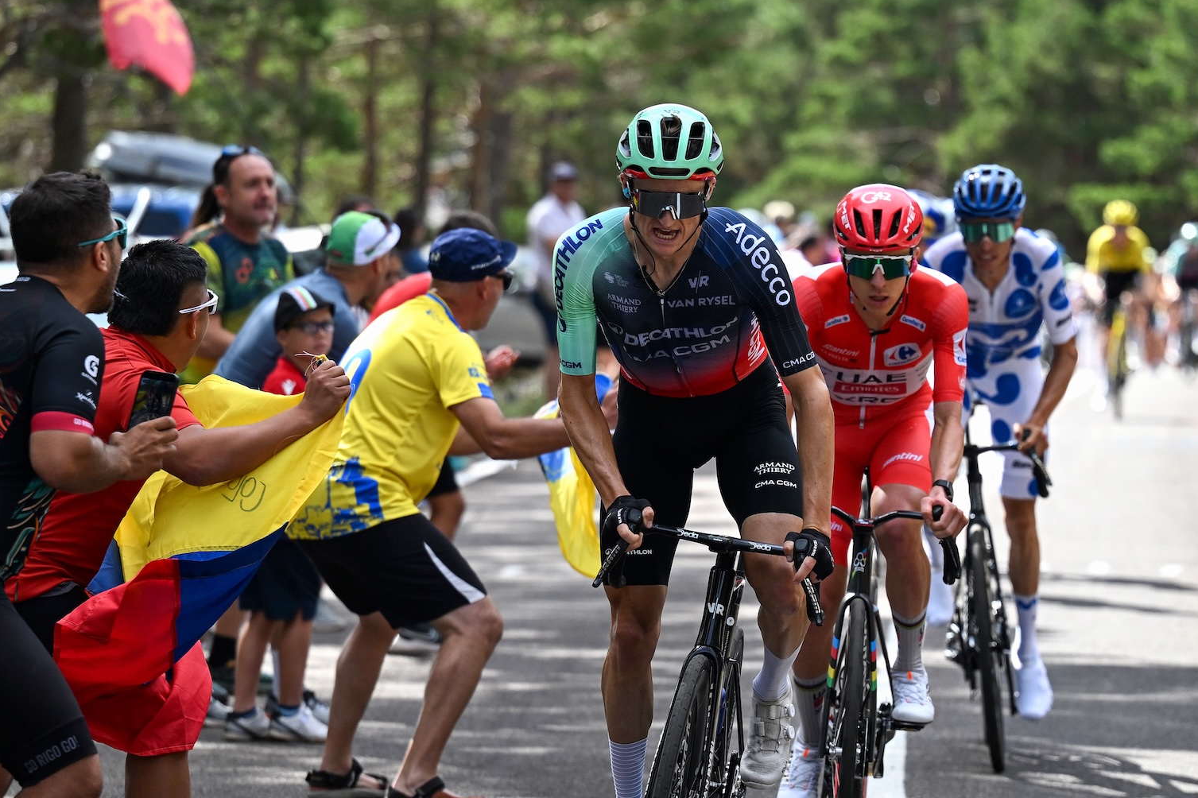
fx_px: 7286
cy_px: 507
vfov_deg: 6.3
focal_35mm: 219
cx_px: 627
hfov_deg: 9.4
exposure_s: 1/1600
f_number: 2.8
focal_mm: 110
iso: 250
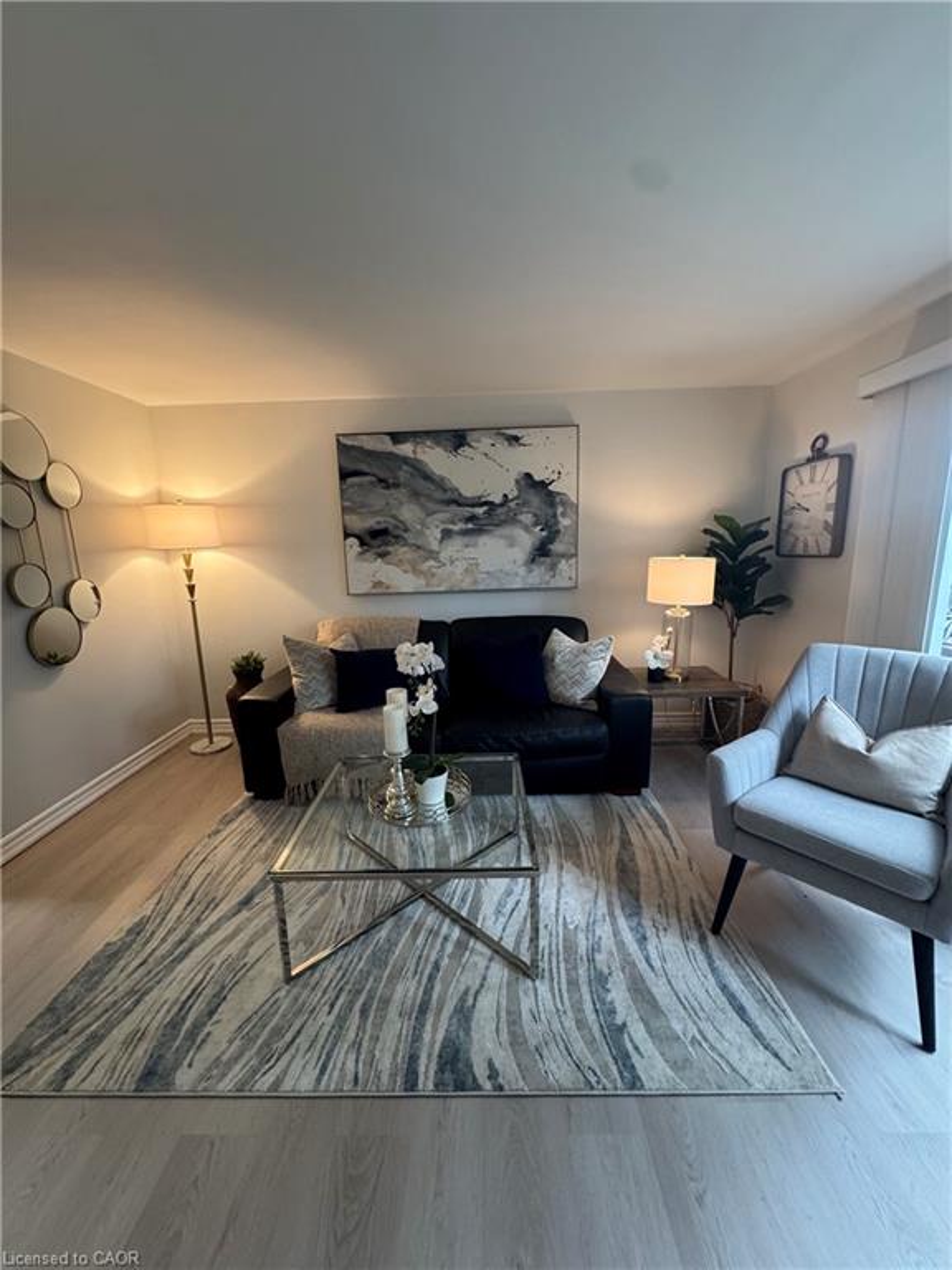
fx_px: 513
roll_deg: +1.4
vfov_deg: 102.1
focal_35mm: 14
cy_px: 635
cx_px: 476
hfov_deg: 85.7
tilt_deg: -9.4
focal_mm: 2.22
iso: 320
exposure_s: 1/60
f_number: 2.2
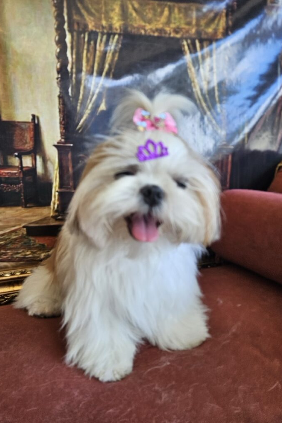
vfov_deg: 73.8
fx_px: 282
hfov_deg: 53.0
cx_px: 130
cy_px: 212
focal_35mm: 24
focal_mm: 5.4
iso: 50
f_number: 1.8
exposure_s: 1/180
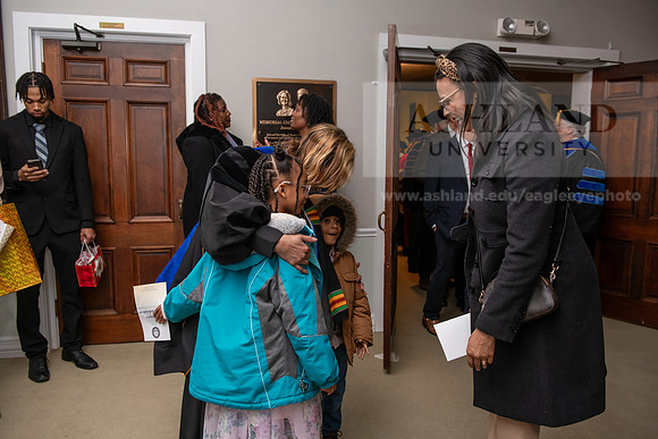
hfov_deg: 65.5
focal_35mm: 28
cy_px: 220
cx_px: 329
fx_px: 512
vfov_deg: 46.4
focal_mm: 28
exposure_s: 1/160
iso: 640
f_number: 3.5
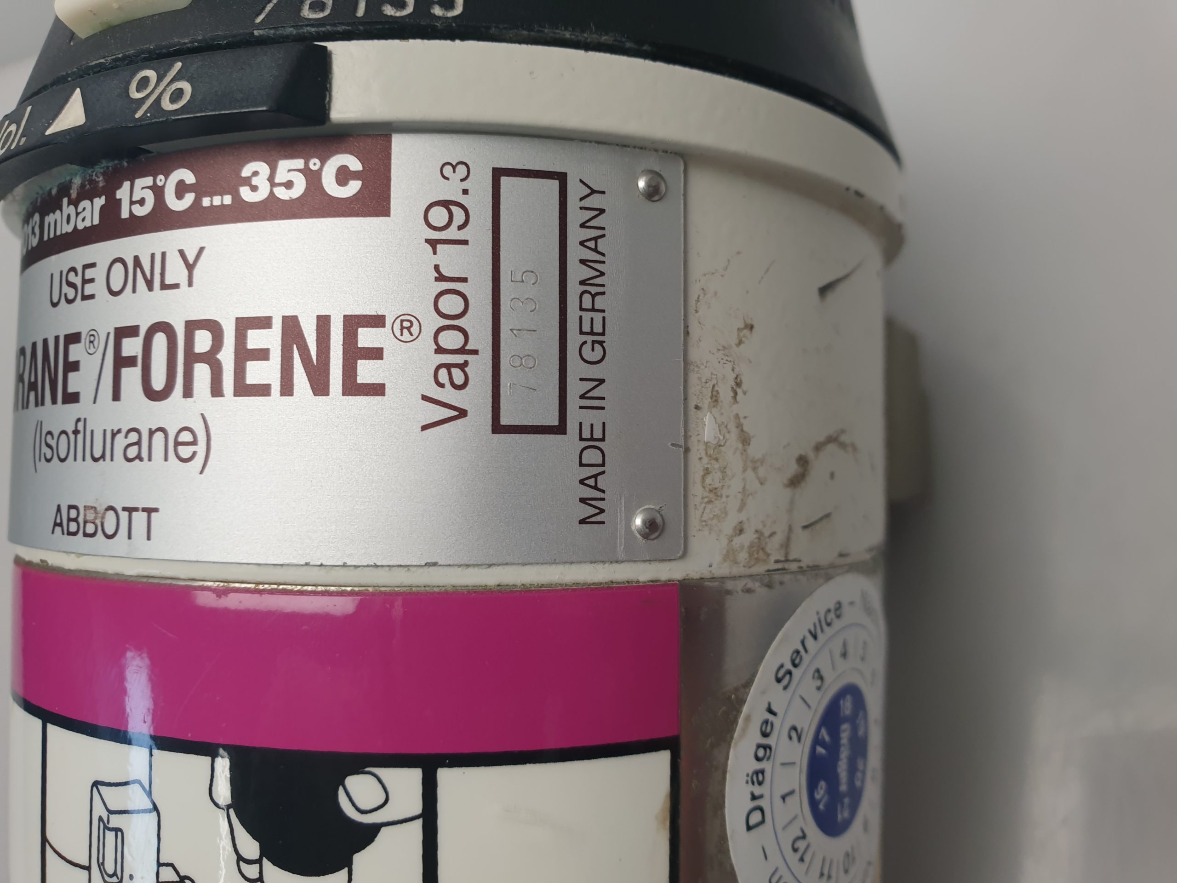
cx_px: 588
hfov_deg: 67.3
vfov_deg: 53.1
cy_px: 442
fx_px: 884
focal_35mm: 26
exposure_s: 1/100
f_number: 2.4
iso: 80
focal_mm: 4.3
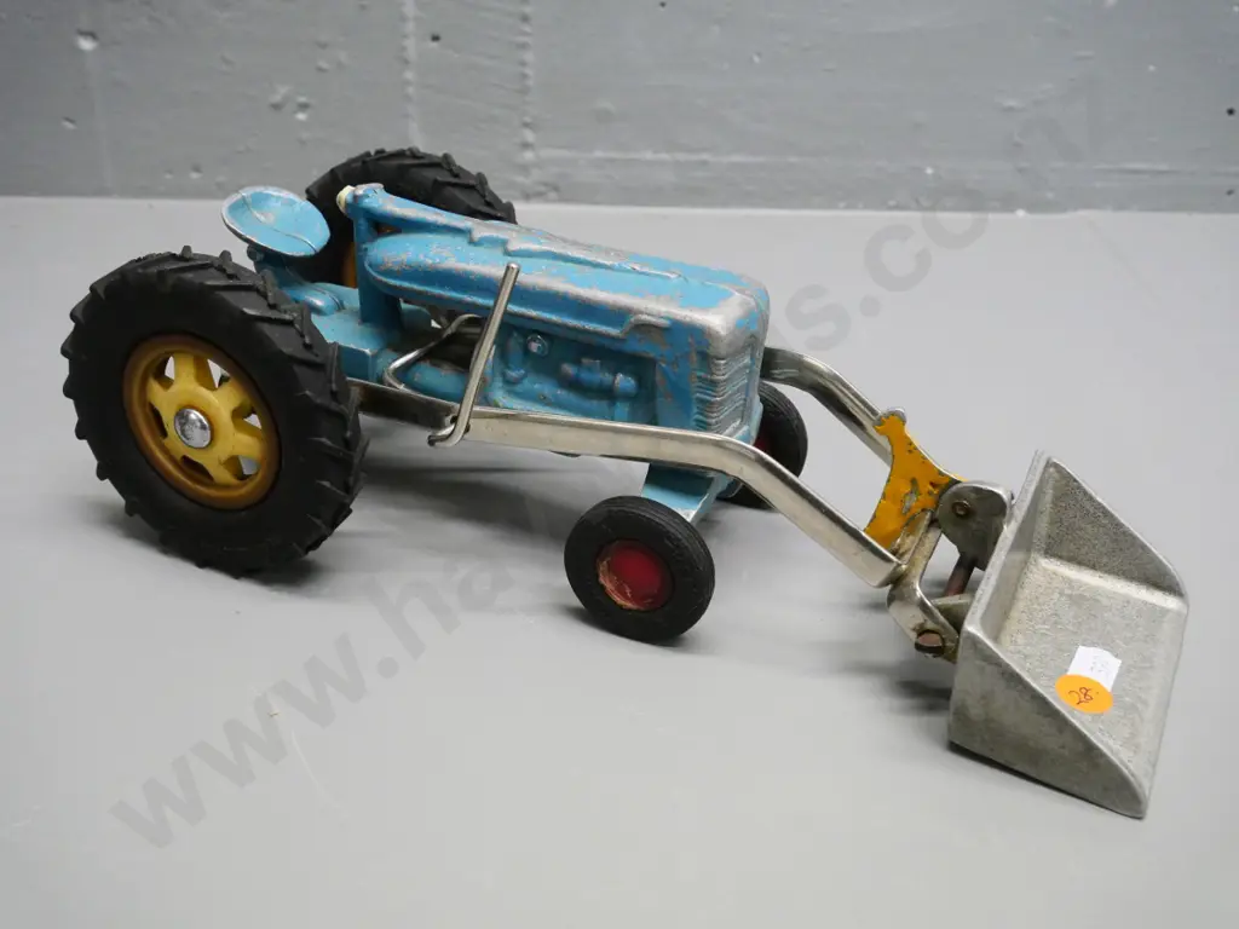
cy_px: 464
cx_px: 620
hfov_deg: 51.4
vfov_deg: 39.7
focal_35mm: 36
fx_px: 1289
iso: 3200
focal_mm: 18
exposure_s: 1/125
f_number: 5.6
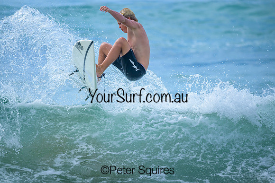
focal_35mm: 893
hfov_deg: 2.3
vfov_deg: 1.5
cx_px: 134
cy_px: 96
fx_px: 6823
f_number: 6.3
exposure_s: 1/3200
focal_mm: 800
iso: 500
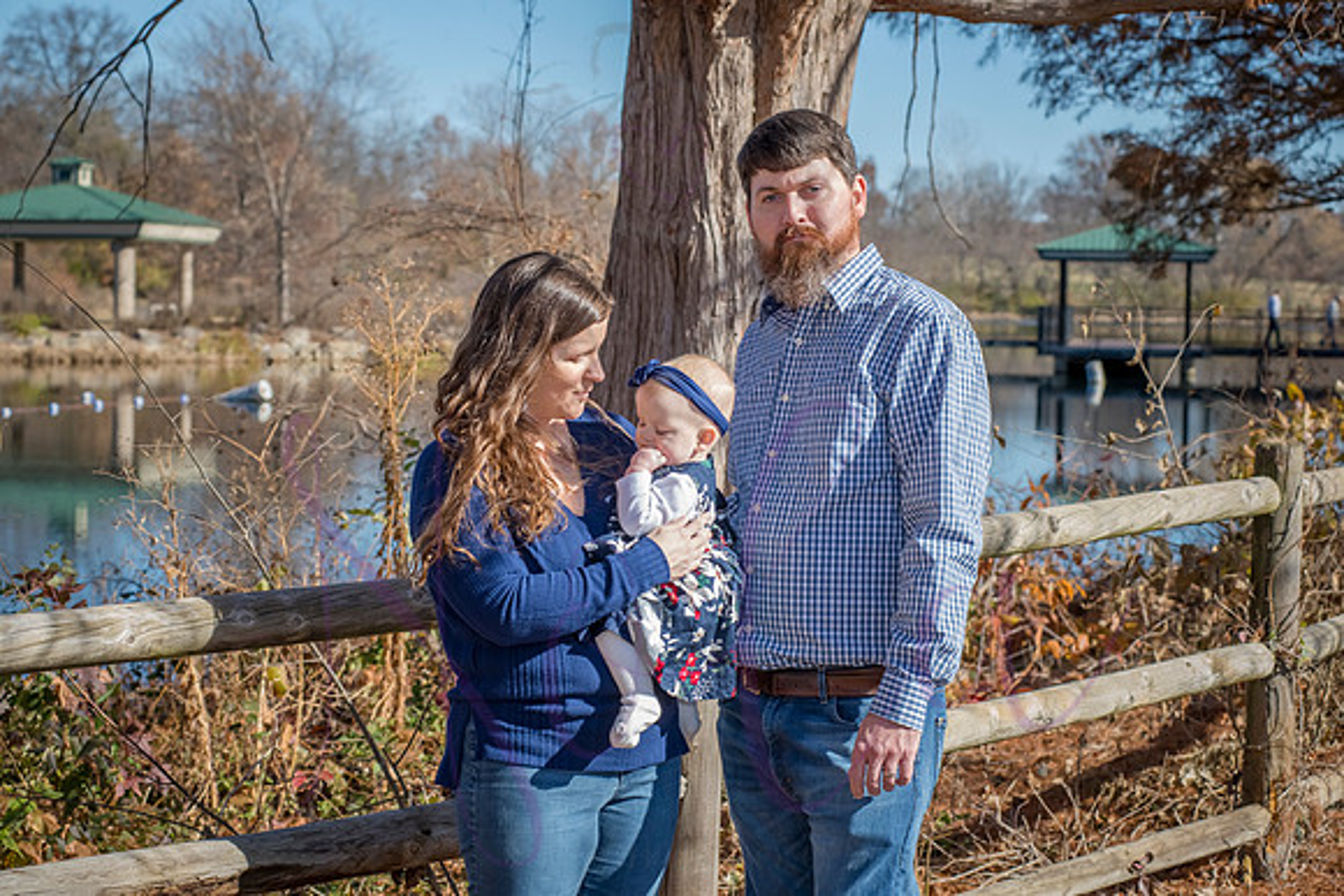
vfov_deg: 17.1
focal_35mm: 80
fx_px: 2987
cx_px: 672
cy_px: 448
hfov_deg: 25.4
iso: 400
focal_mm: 80
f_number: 8
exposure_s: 1/500
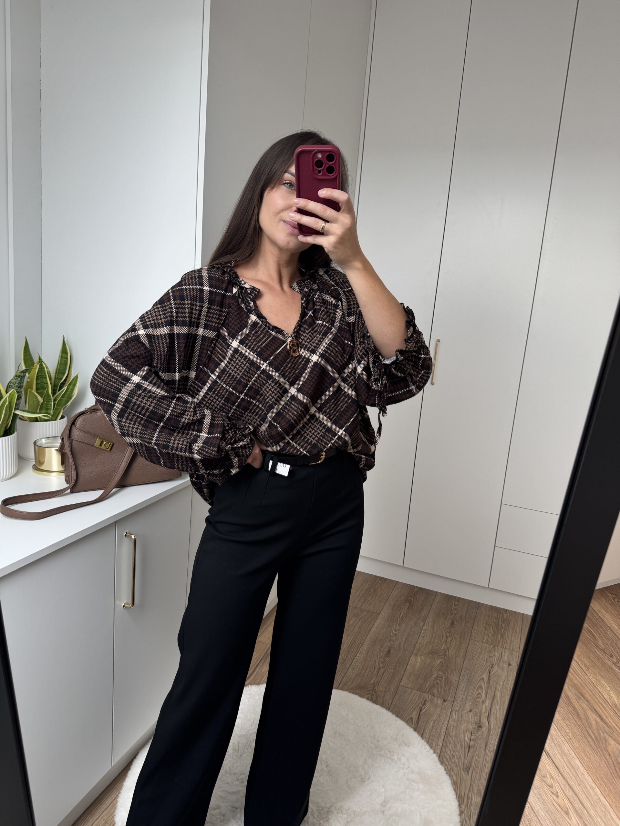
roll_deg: -4.9
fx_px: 573
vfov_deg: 71.6
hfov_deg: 56.8
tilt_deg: -32.2
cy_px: 413
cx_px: 310
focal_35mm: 24
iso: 100
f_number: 1.78
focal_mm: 6.76
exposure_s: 1/121
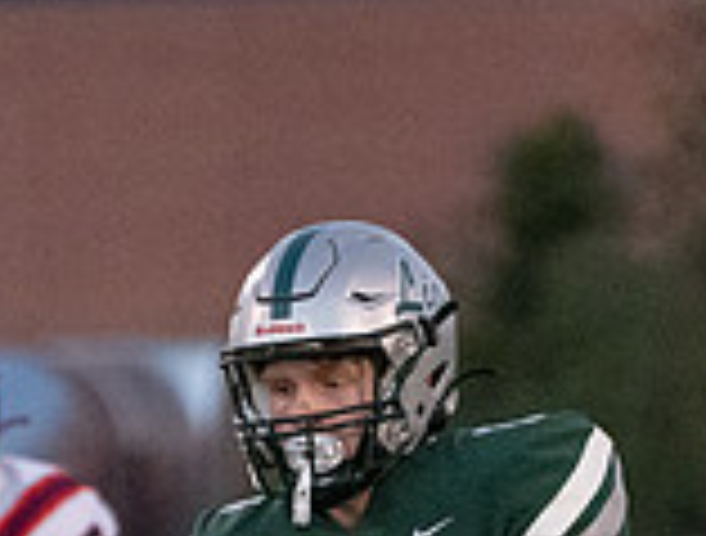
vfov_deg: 1.1
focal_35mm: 1330
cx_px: 532
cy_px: 893
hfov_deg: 1.5
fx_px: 27230
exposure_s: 1/1250
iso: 12800
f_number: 5.6
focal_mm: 262
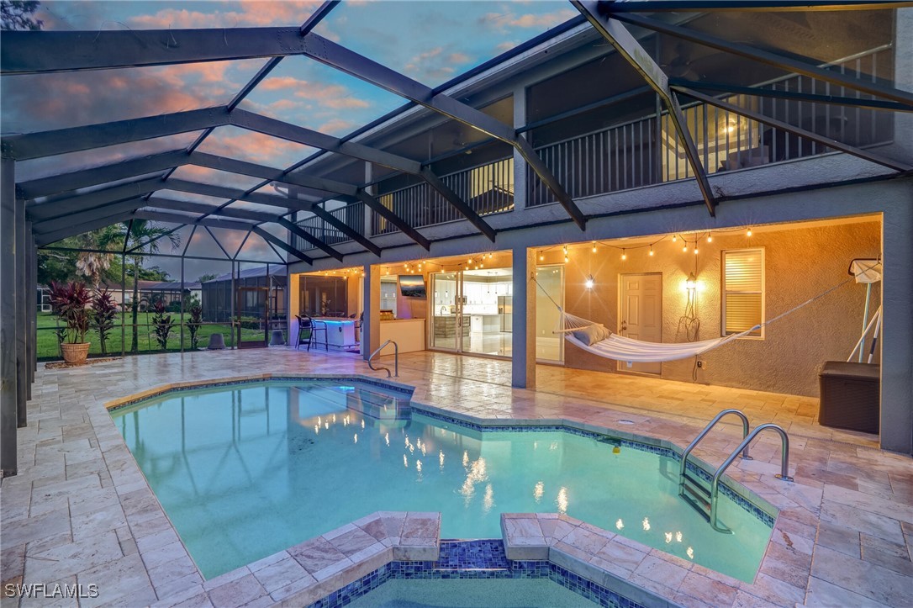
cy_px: 304
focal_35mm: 16
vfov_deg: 73.7
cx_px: 456
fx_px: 406
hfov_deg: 96.8
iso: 200
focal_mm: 16
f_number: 9
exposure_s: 1
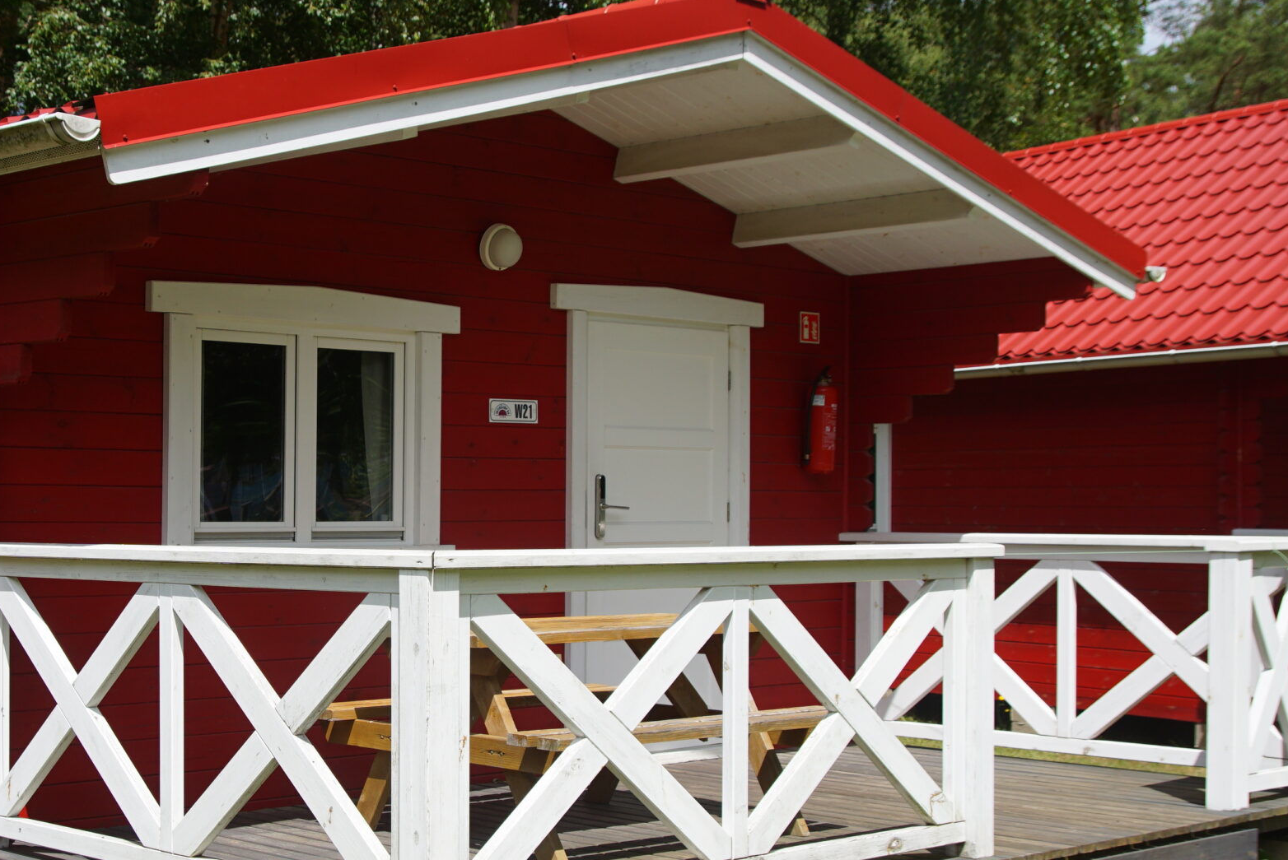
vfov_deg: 25.1
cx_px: 373
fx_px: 1933
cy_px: 490
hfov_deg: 36.2
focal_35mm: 54
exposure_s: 1/640
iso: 100
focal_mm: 22
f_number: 5
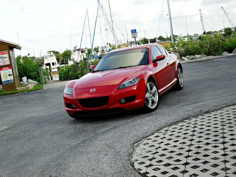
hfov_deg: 38.9
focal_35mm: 49
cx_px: 118
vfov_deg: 29.7
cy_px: 88
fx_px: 334
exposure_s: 1/250
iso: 100
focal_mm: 8.7
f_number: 3.9
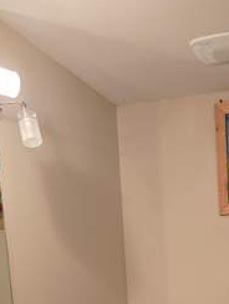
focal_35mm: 60
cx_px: 195
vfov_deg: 27.4
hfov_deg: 23.9
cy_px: 385
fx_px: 529
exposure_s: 1/120
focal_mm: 6.3
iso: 800
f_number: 1.7
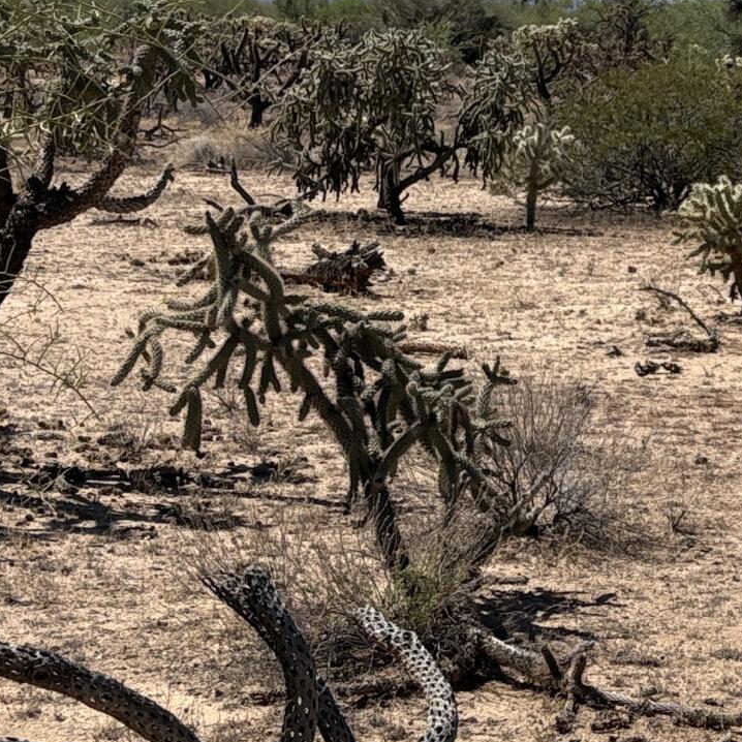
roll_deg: -2.7
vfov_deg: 18.0
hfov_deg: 17.0
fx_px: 2328
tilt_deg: -1.1
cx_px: 967
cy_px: 217
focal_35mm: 96
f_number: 1.6
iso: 50
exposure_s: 1/4329
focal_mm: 5.96
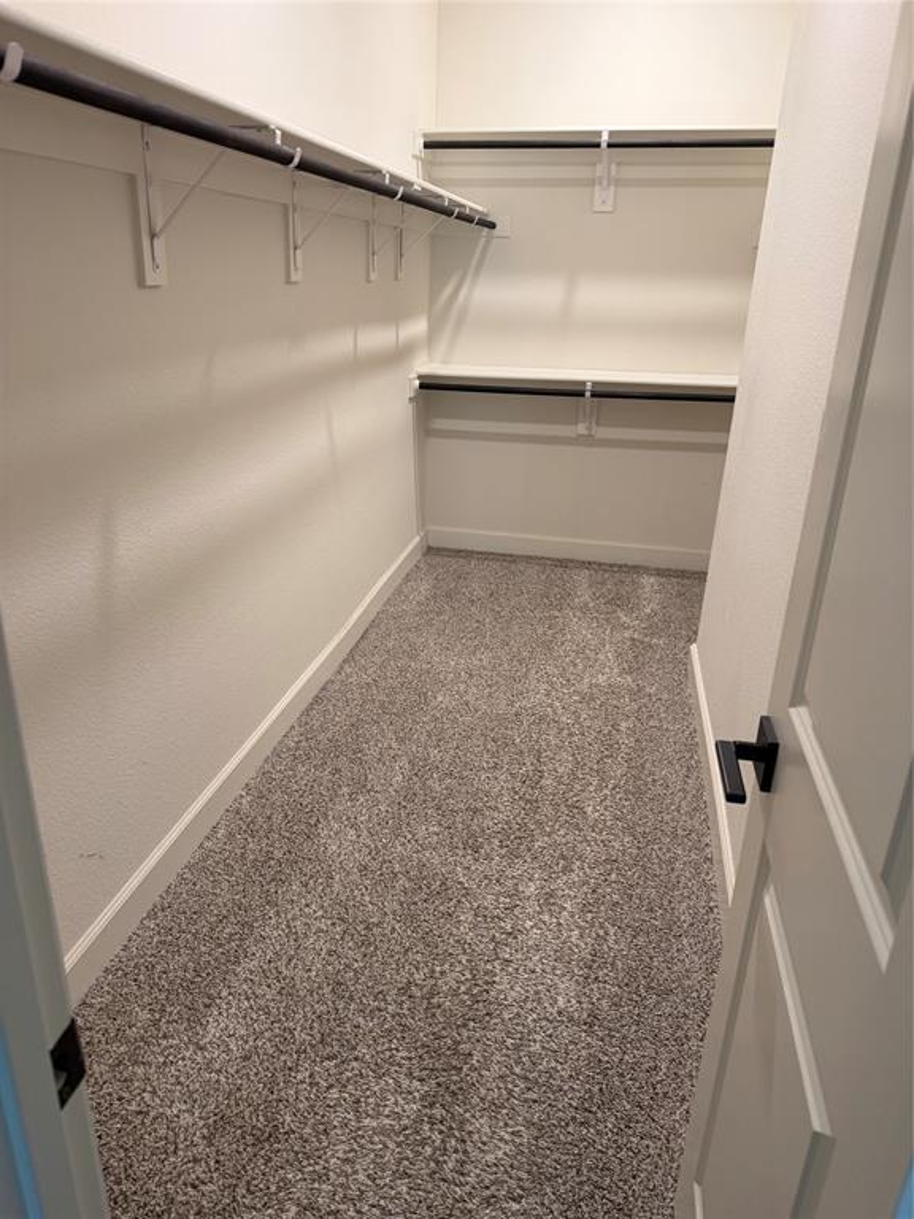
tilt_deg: -19.1
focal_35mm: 24
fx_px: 845
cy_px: 610
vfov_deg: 71.6
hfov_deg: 56.8
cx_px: 457
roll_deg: -3.8
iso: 160
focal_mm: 6.76
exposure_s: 1/60
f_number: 1.78
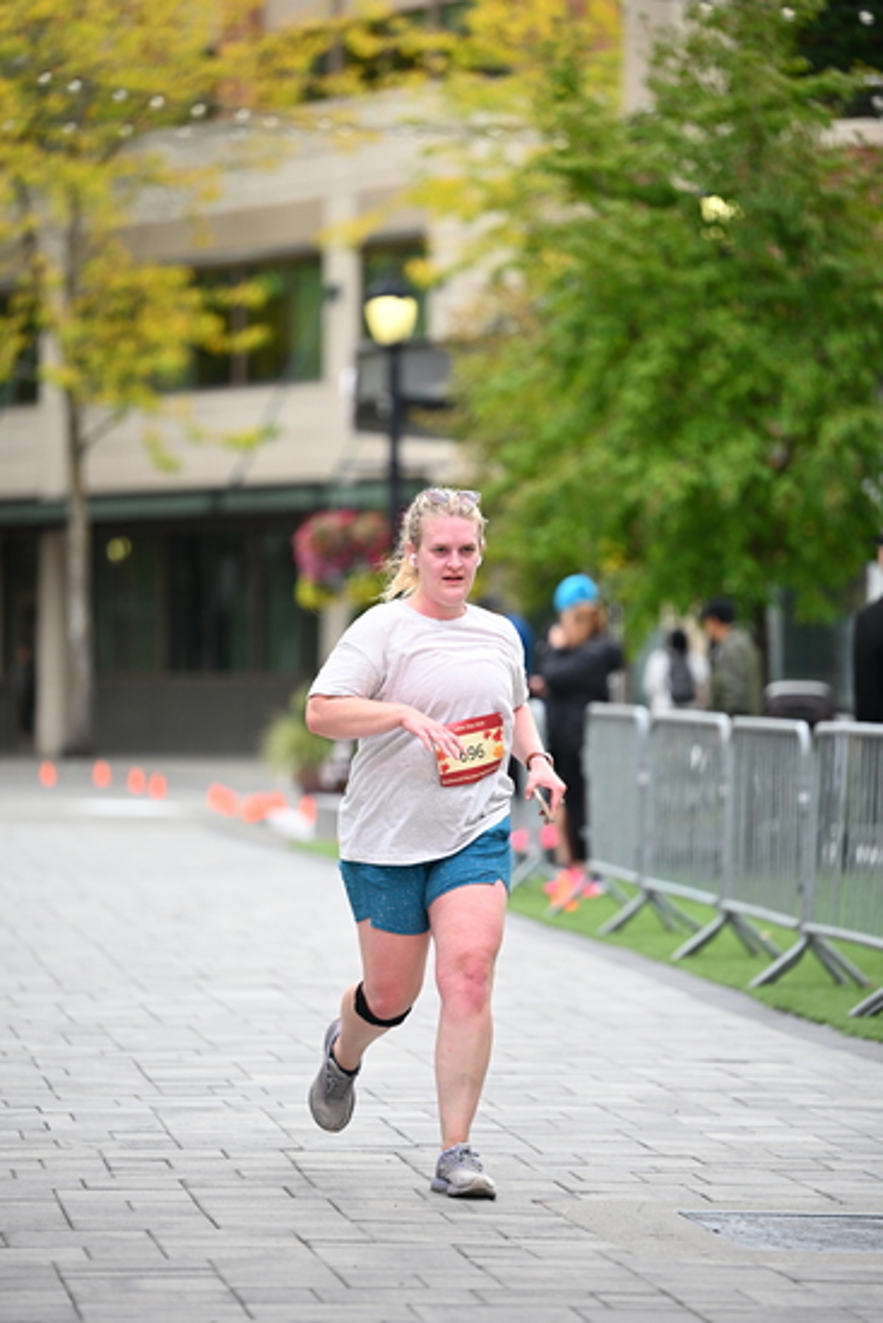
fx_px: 6066
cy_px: 662
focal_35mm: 165
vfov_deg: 12.4
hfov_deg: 8.3
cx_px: 442
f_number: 2.8
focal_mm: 165
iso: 640
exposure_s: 1/2000
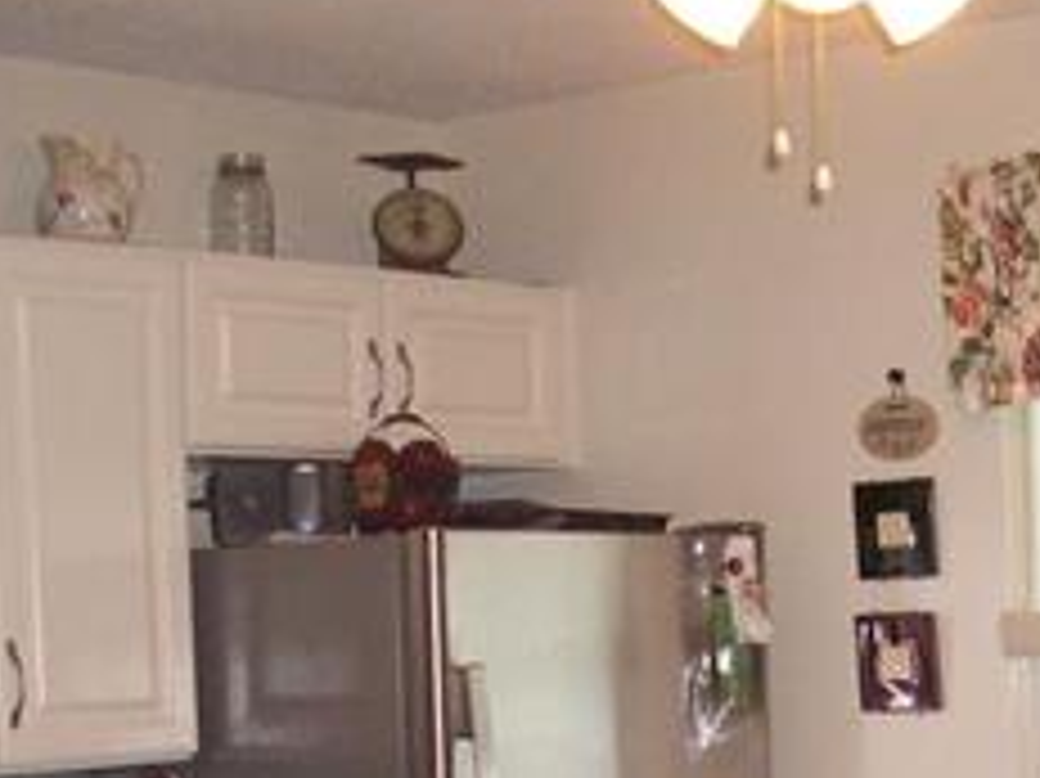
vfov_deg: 14.8
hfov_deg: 20.0
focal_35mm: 97
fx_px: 2913
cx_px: 846
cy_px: 872
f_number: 2.6
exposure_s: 1/60
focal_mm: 5.8
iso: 200
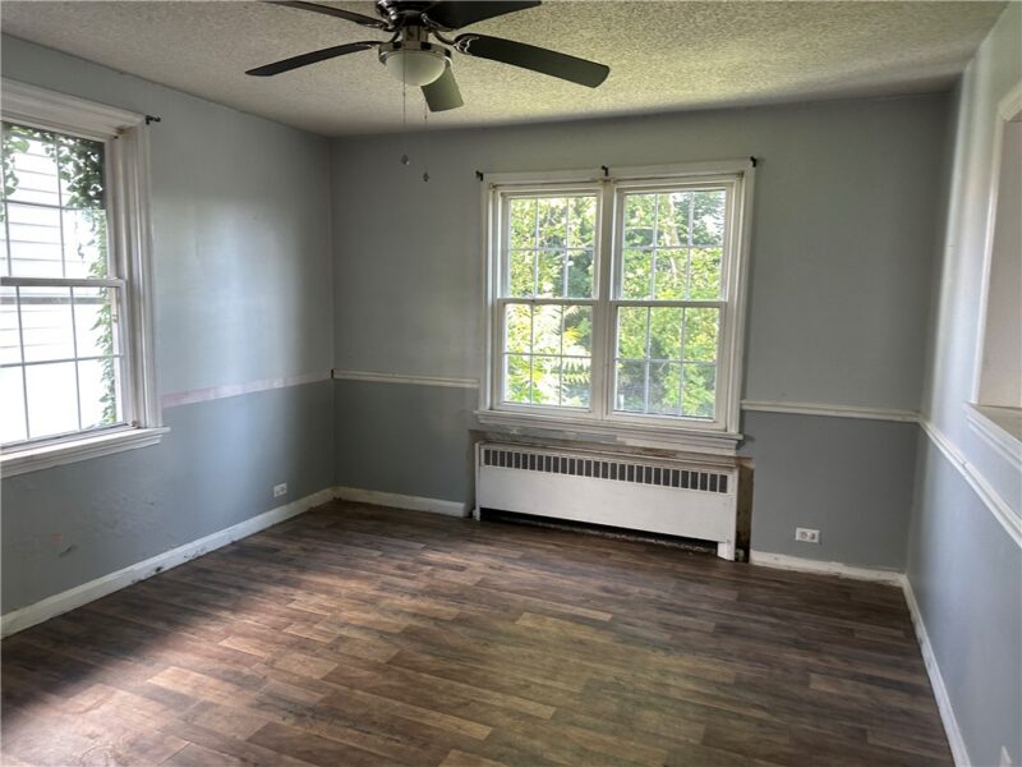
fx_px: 709
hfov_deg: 71.6
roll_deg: -0.8
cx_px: 511
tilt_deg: -10.9
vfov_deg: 56.8
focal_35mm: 24
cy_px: 384
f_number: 1.78
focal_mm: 6.86
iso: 200
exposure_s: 1/121
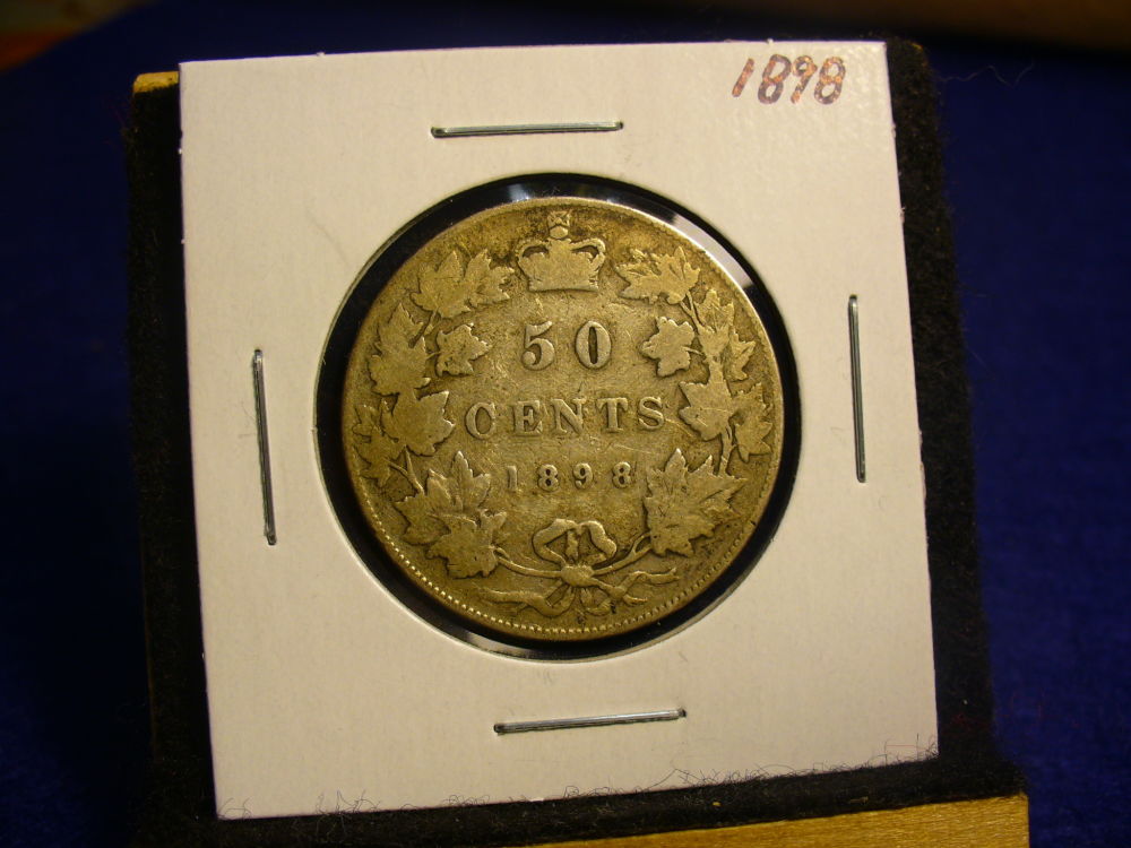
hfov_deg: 50.1
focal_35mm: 37
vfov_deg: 38.7
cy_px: 424
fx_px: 1209
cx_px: 566
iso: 80
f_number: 2.8
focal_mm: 6.1
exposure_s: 1/80
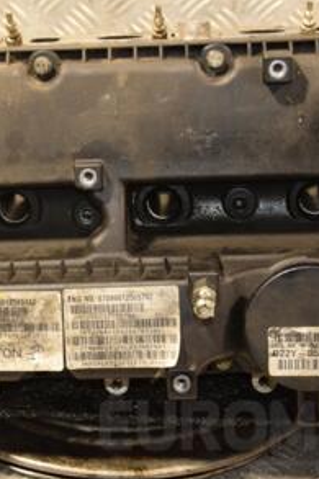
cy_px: 208
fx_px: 1637
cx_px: 69
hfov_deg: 11.1
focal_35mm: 123
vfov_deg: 16.7
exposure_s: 1/80
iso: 800
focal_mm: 40
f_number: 4.8
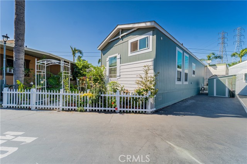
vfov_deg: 81.2
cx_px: 124
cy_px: 82
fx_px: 96
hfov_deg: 104.2
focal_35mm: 14
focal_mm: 14
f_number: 5
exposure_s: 1/800
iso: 100
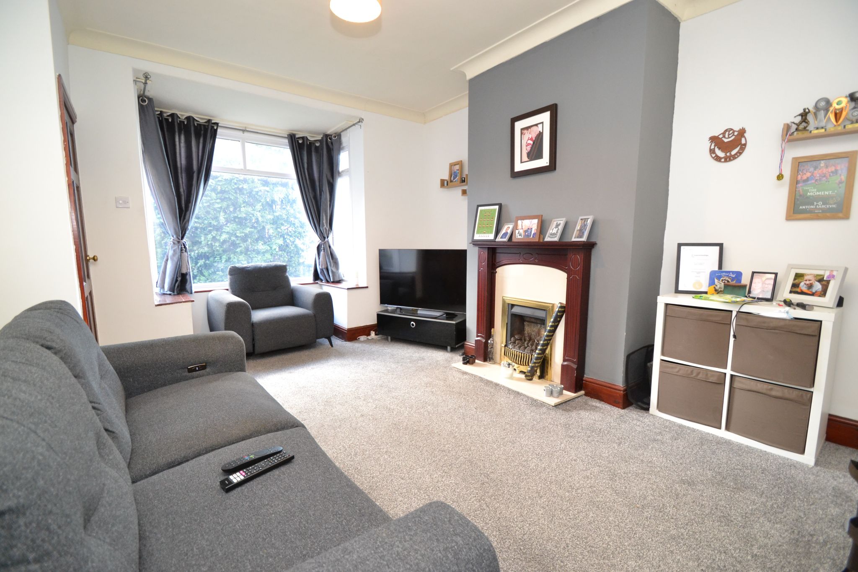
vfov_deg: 77.3
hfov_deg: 100.4
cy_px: 286
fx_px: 357
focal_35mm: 15
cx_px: 429
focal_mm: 10
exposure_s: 1/60
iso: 1250
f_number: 3.5
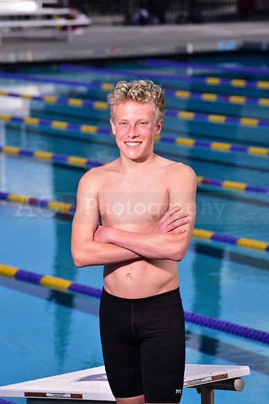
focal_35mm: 155
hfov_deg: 8.9
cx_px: 134
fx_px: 1736
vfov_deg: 13.2
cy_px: 202
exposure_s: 1/250
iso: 80
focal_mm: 155
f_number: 7.1
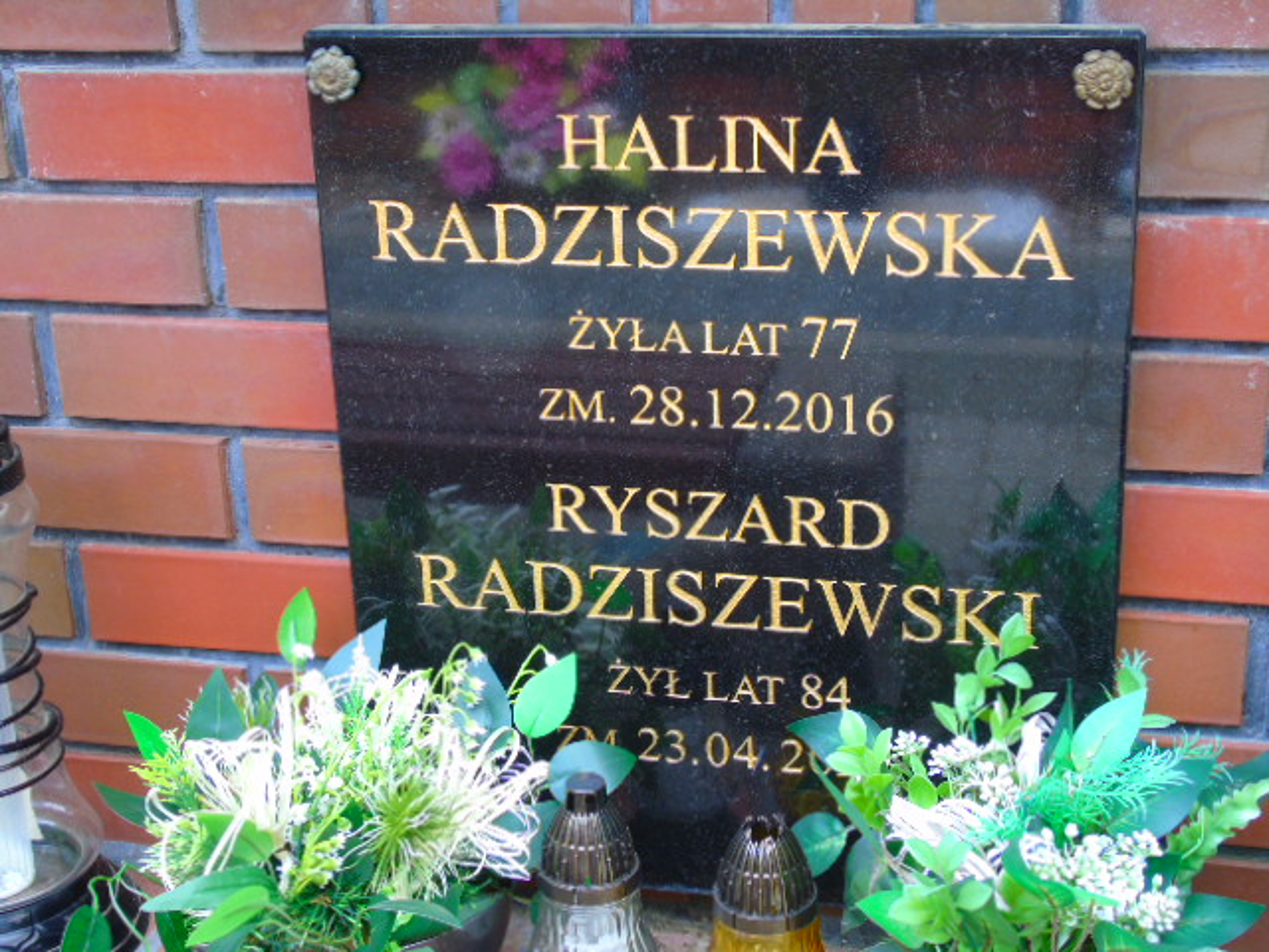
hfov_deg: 35.5
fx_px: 1980
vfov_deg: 27.0
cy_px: 476
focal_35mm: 54
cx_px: 634
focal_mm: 9.6
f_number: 4.3
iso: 100
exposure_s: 1/30
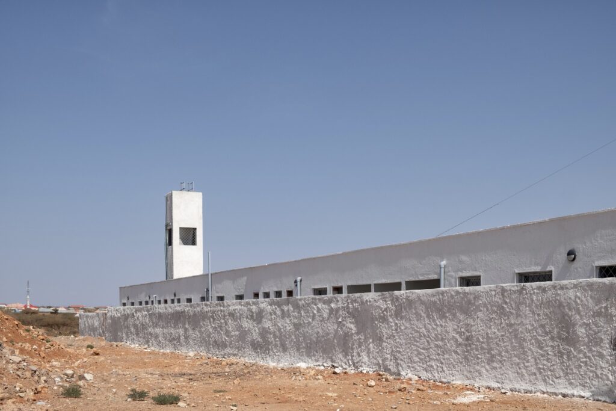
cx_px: 308
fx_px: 804
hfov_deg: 41.9
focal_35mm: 47
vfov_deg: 28.7
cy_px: 206
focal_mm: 31.5
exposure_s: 1/1700
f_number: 5.6
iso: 200
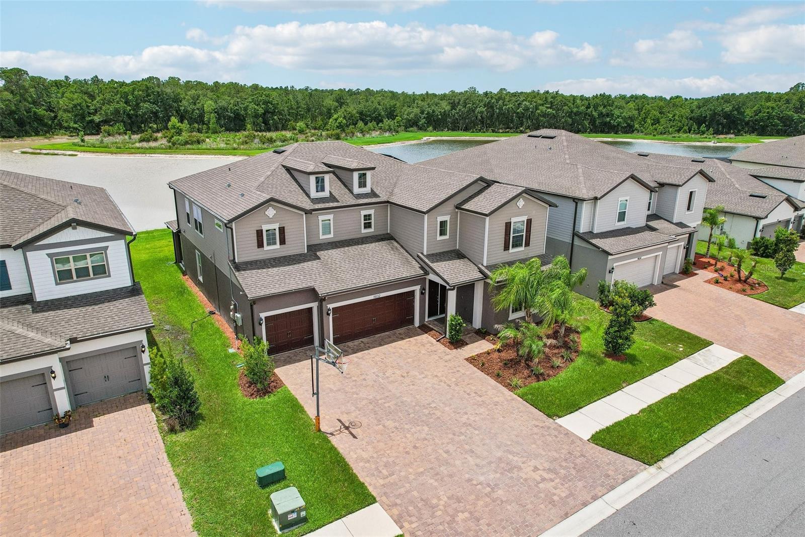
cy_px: 268
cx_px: 402
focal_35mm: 22
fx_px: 492
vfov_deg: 57.2
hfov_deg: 78.6
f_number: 2.8
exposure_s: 1/4000
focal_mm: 8.4
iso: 130
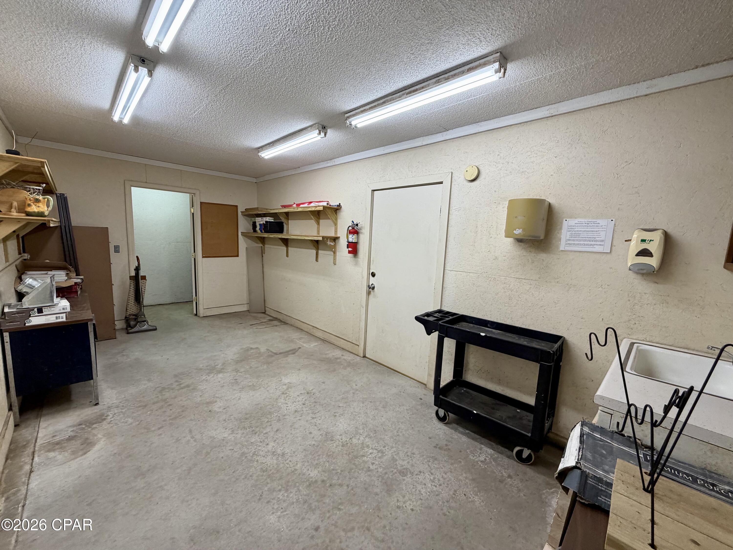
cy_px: 275
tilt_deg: -8.6
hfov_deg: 102.1
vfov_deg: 85.7
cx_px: 366
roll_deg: -2.9
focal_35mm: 14
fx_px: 296
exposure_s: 1/111
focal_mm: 2.22
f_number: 2.2
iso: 125
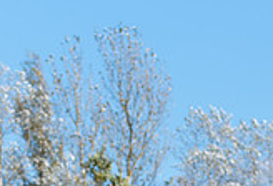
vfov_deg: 4.5
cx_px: 134
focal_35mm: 306
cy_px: 382
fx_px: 2338
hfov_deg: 6.7
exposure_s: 1/3200
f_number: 2.8
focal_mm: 70
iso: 160
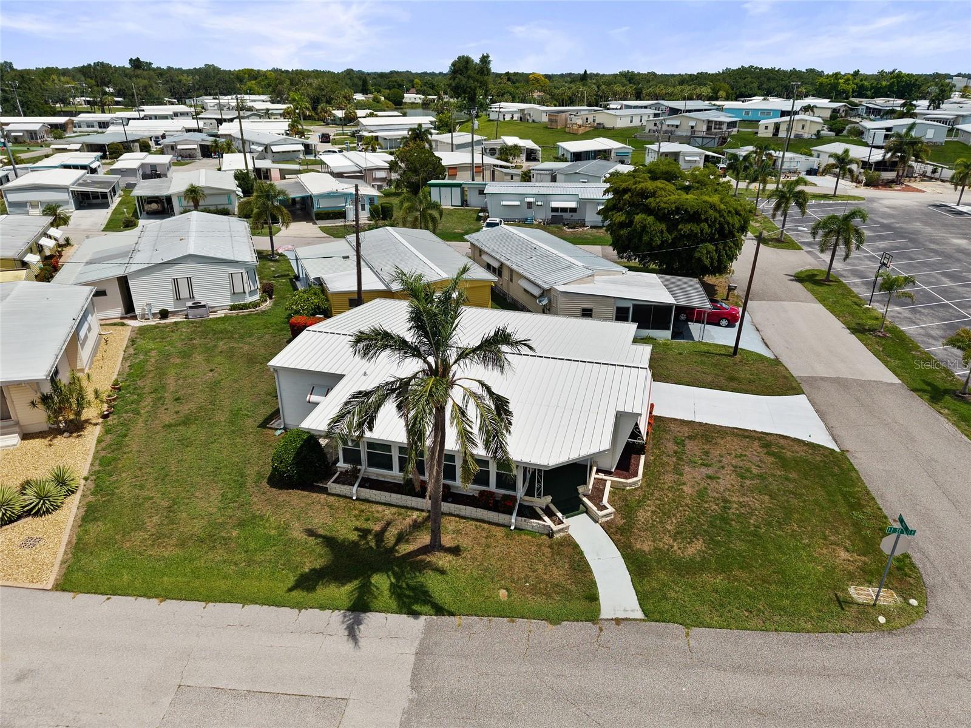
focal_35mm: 24
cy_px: 364
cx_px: 486
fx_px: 673
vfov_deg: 56.8
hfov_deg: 71.6
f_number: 1.8
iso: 180
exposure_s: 1/6400
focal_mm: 8.67
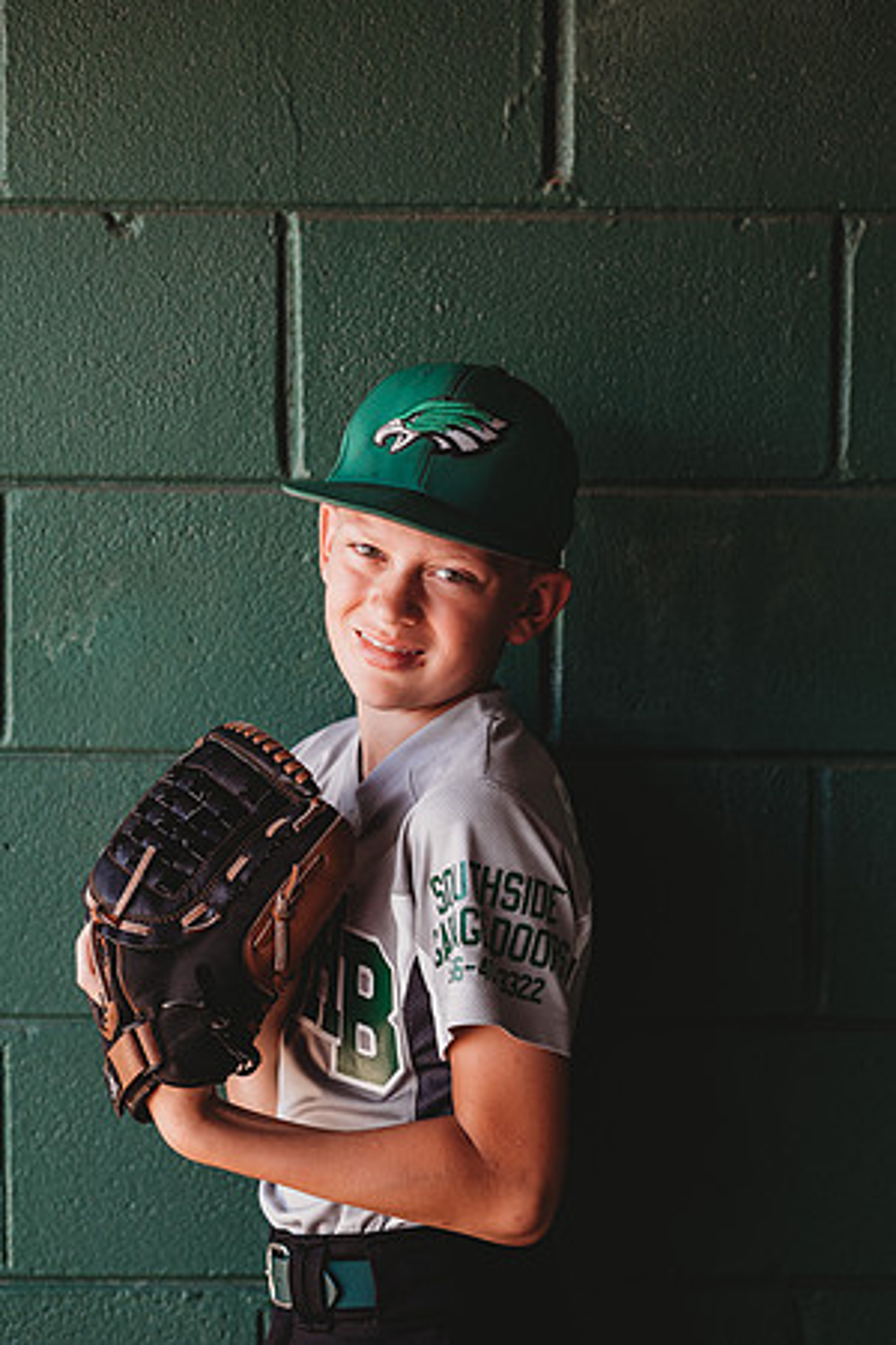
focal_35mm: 85
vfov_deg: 23.9
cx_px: 448
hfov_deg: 16.1
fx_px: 3173
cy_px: 672
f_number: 2.8
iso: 200
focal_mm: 85
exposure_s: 1/250
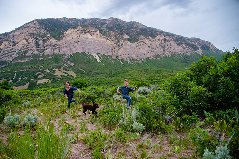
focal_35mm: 26
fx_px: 170
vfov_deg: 50.0
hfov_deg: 70.0
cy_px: 85
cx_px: 111
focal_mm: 24
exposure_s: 1/250
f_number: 4
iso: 2500
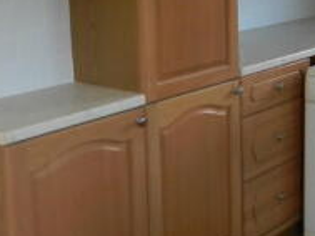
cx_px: 396
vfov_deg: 19.0
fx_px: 701
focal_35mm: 77
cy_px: 49
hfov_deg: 22.9
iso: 160
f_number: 3.5
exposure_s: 1/30
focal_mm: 4.5
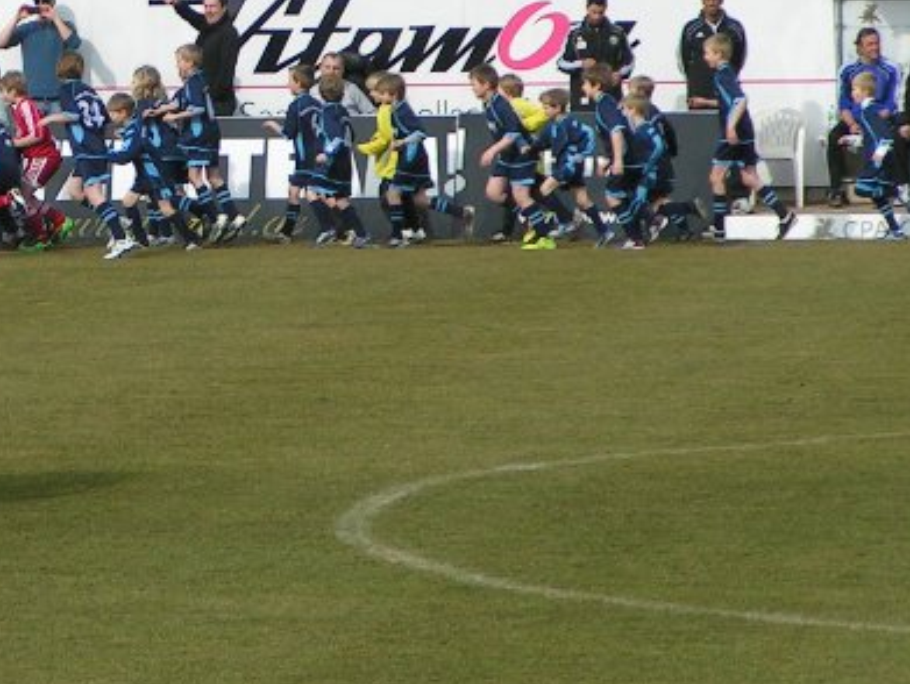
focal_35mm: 421
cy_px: 16
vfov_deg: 3.5
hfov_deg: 4.7
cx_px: 74
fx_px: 11078
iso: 50
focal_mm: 31.5
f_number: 3.5
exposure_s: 1/800
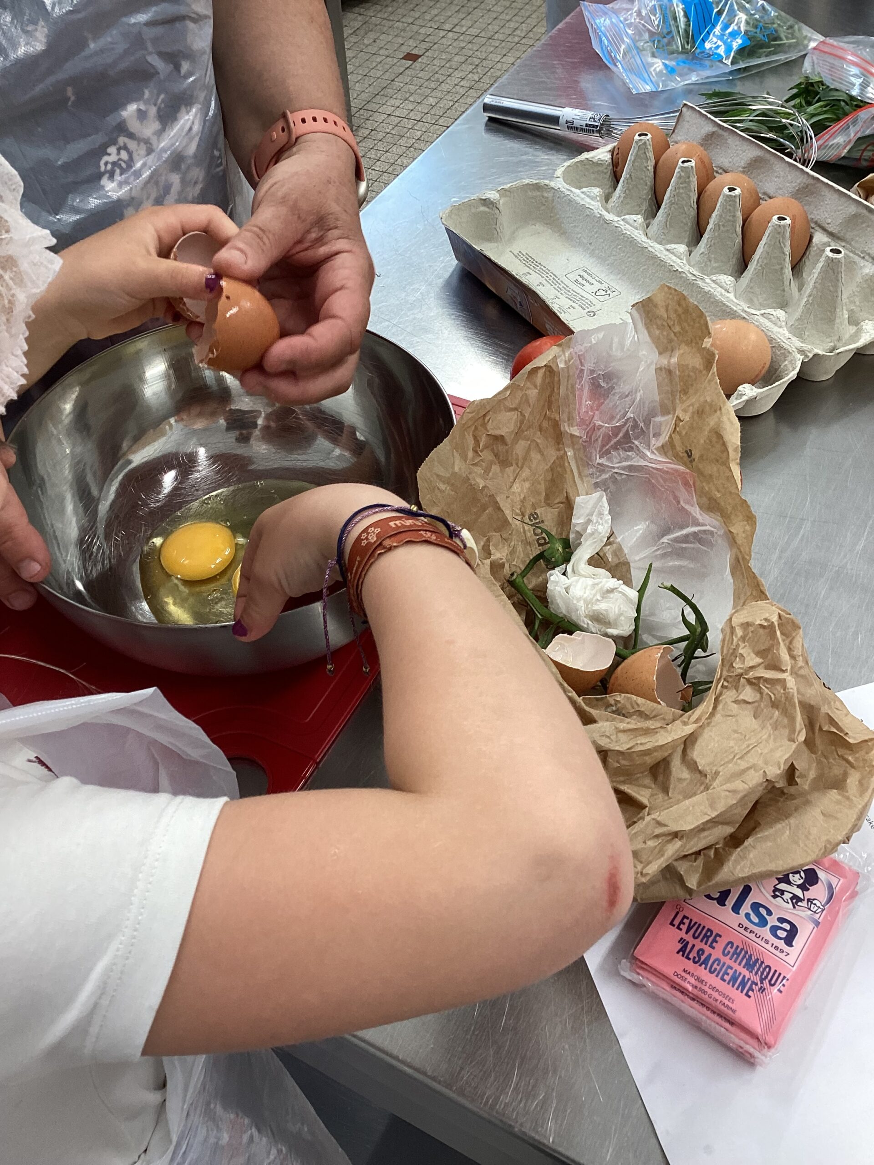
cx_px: 437
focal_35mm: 31
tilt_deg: -50.4
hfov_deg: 45.4
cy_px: 582
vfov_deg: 58.4
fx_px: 1044
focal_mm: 3.3
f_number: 2.4
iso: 50
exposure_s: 1/50
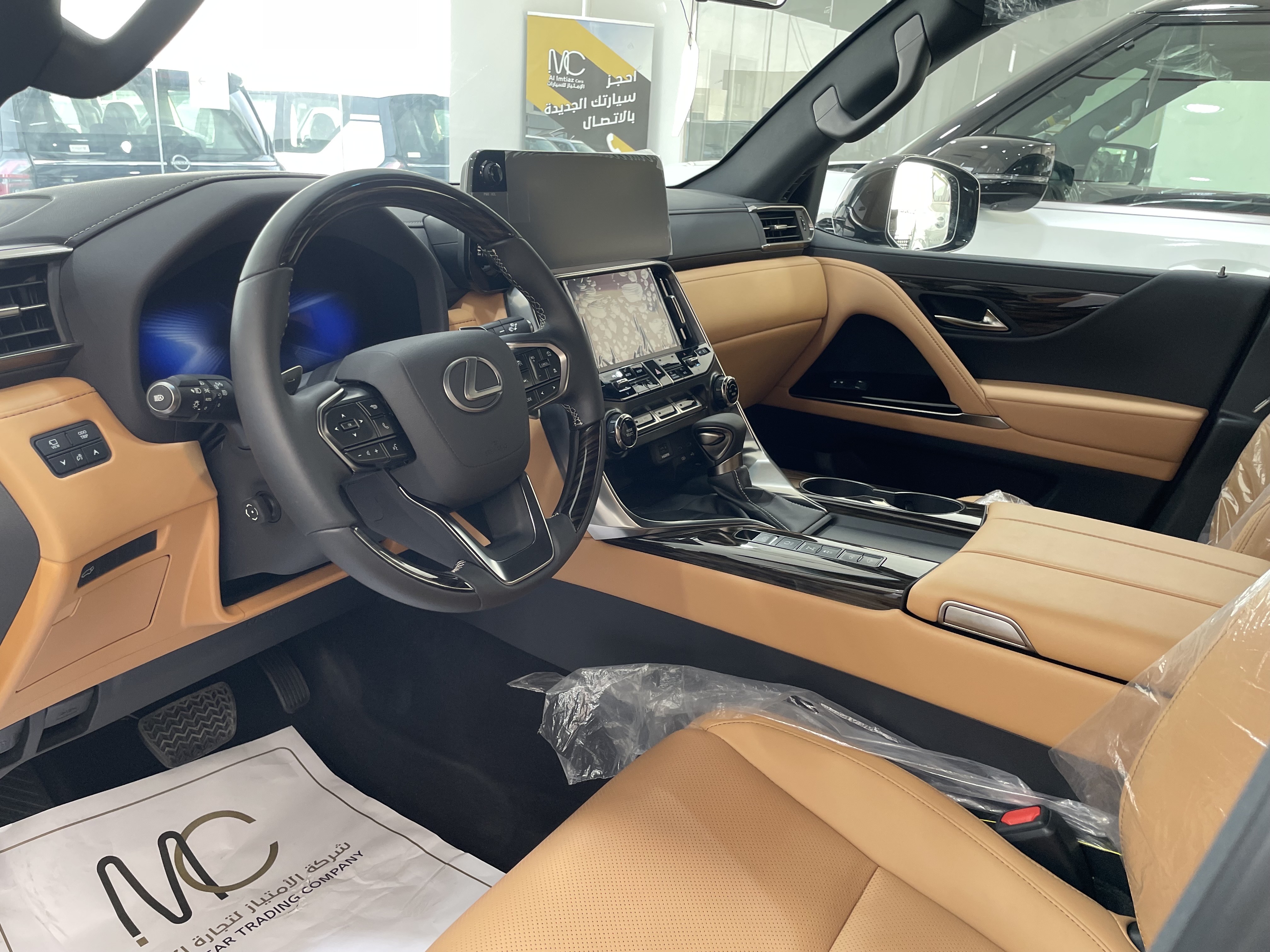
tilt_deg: -19.8
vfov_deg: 53.1
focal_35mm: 26
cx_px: 635
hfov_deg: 67.3
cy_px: 476
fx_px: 954
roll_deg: -3.3
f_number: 1.6
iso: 125
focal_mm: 4.2
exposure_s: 1/120
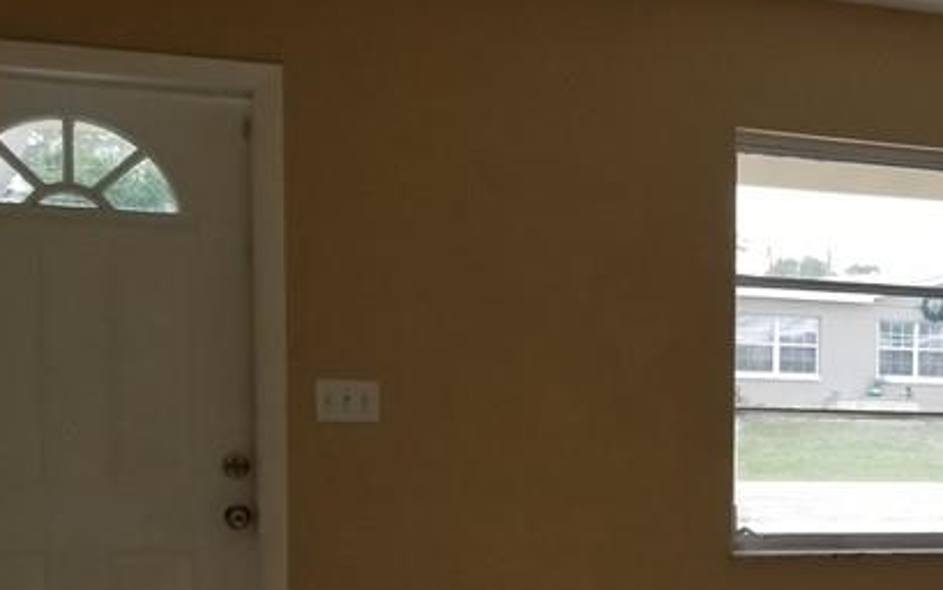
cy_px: 606
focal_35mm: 69
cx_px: 1114
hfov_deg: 26.6
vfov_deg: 18.3
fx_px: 1774
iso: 50
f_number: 1.7
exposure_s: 1/404
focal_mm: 4.25
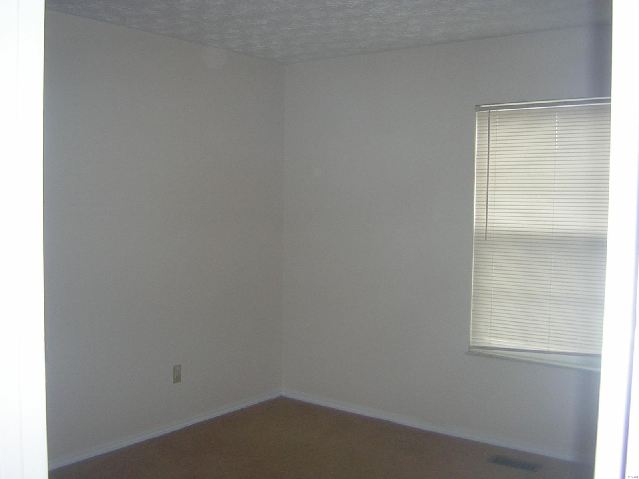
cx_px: 320
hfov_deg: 51.4
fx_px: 665
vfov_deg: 39.7
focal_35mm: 36
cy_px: 240
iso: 56
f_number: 2.6
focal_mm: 4.7
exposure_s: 1/60.1
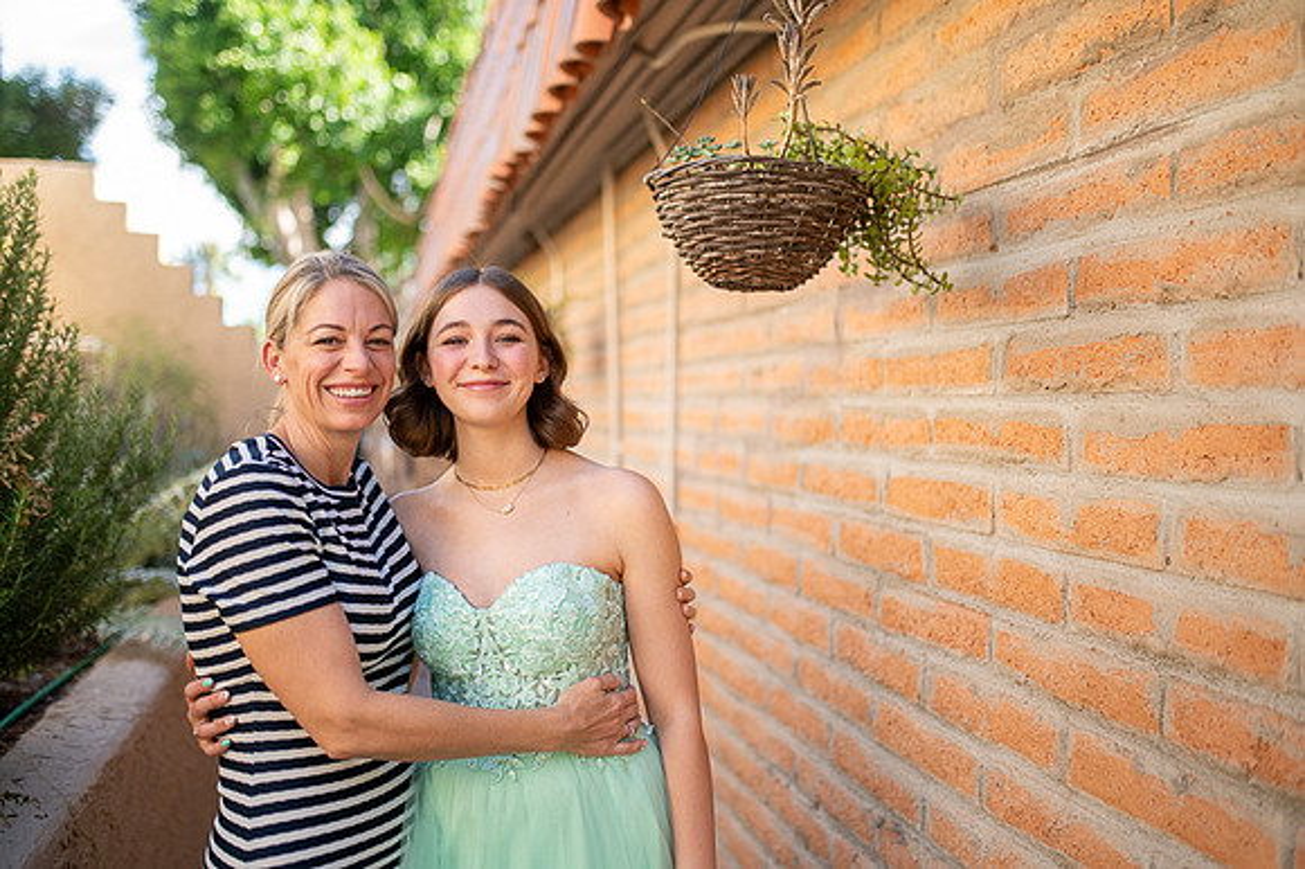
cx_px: 652
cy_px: 434
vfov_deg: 37.8
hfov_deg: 54.5
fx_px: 1268
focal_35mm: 35
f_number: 1.4
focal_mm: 35
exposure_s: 1/2500
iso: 400
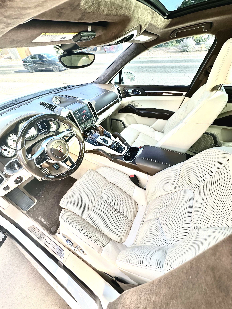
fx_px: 125
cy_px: 154
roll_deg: +6.2
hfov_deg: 85.7
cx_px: 116
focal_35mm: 14
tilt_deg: -41.9
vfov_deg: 102.1
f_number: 2.2
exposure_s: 1/178
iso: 40
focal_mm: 2.22
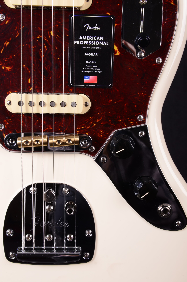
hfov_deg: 26.4
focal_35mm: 51
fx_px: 399
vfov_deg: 39.0
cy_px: 141
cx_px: 94
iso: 200
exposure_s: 1/200
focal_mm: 34
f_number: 13
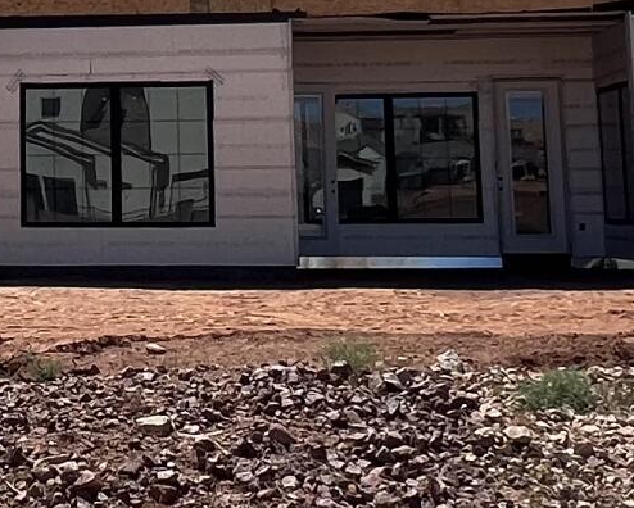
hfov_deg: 23.5
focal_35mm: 77
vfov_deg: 19.2
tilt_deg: +3.2
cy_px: -28
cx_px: -19
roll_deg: -1.0
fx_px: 1446
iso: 32
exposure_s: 1/1815
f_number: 1.8
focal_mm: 1.57
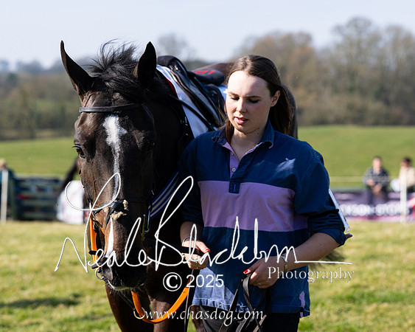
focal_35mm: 128
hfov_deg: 15.0
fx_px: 1574
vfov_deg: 12.0
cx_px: 207
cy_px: 141
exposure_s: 1/1000
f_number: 5
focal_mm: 97
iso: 200
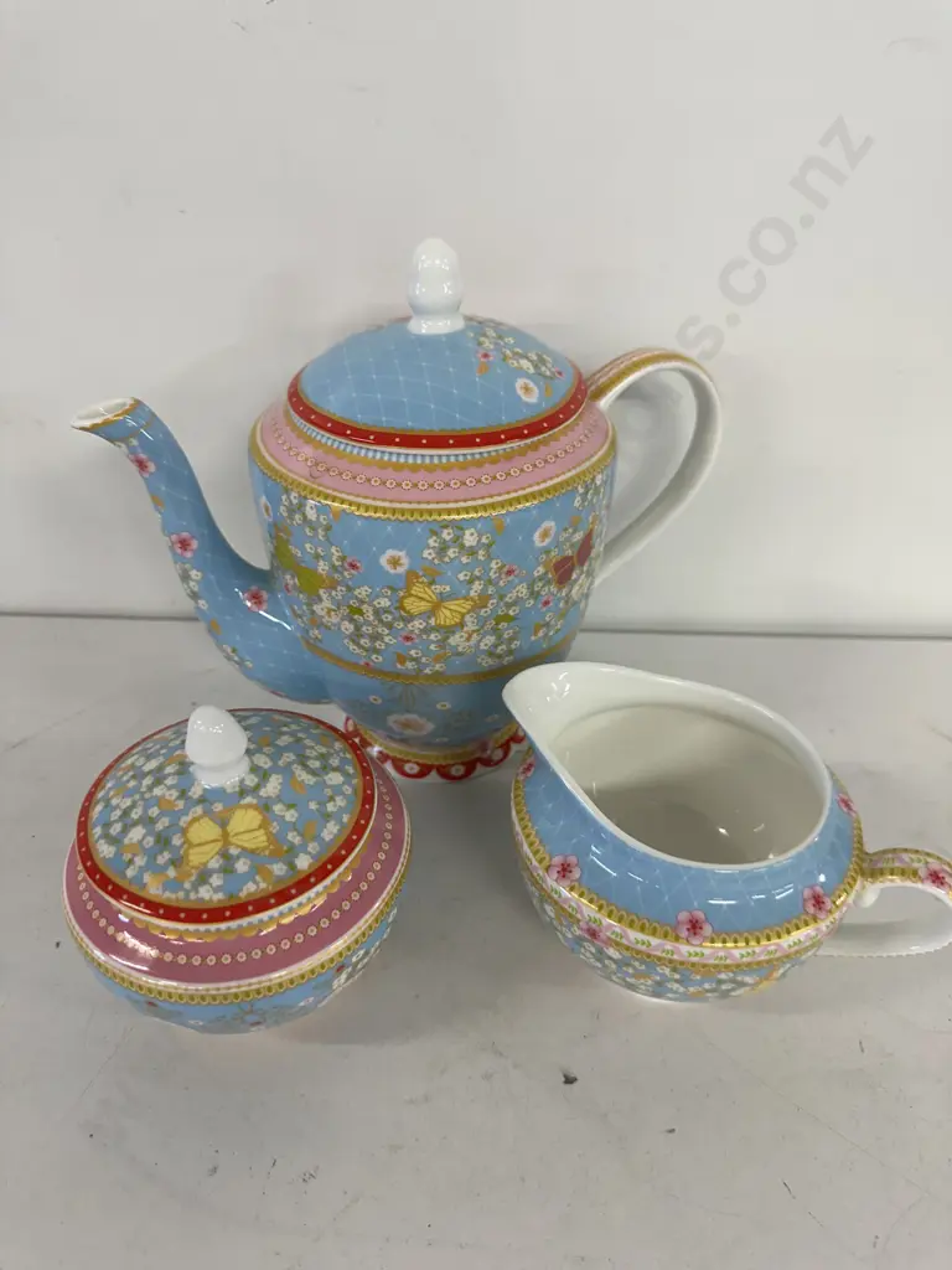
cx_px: 476
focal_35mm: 24
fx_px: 880
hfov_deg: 56.8
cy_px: 635
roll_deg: -2.3
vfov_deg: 71.6
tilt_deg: -36.7
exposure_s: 1/100
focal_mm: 6.86
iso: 125
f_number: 1.78
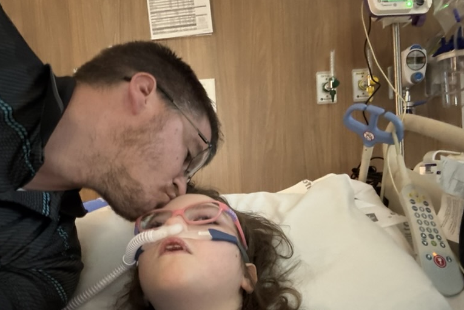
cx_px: 188
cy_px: 202
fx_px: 412
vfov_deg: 40.7
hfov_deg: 58.3
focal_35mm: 32
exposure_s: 1/15
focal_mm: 2.69
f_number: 1.9
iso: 800
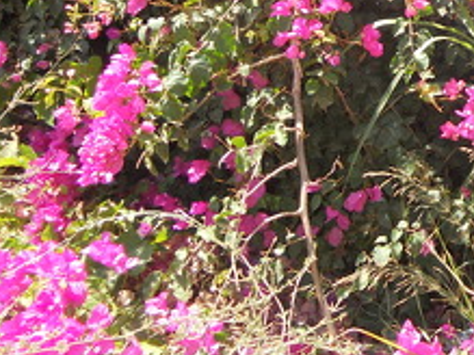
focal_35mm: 74
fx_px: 1013
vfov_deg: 18.7
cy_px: -78
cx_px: 552
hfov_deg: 24.2
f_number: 3.2
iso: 80
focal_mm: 4.9
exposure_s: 1/250
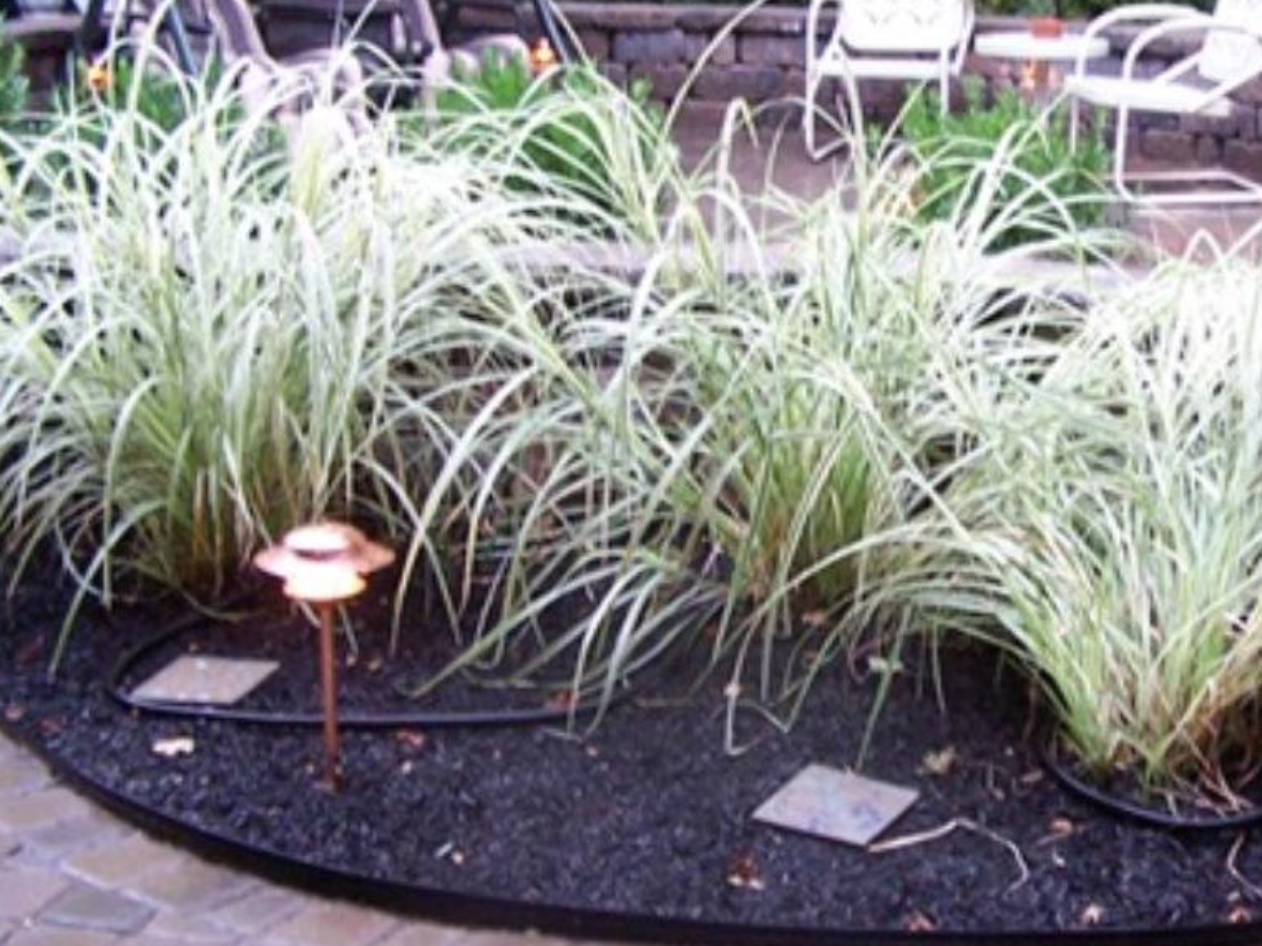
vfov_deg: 20.4
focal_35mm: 72
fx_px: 2625
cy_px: 385
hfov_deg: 26.4
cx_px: 1068
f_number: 2.8
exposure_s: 1/15
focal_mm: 6.3
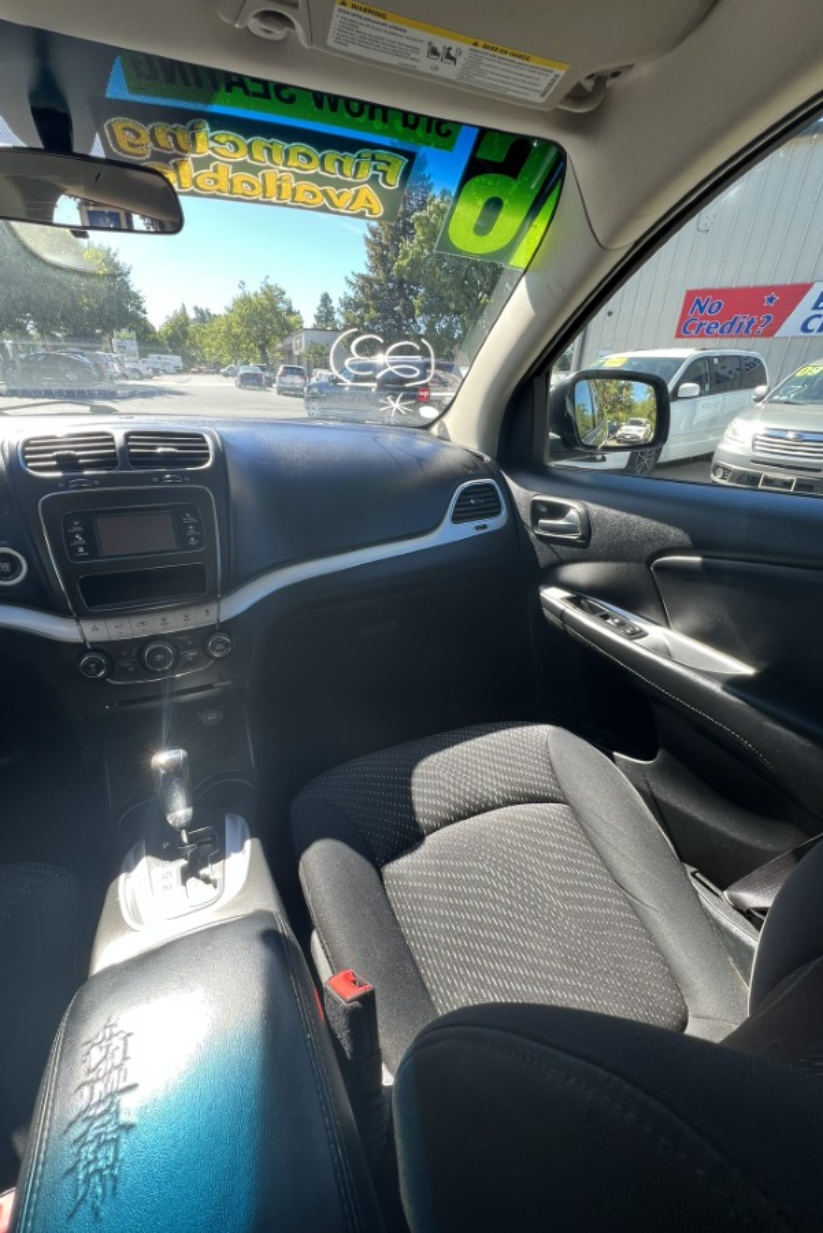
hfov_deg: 81.2
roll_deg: -4.3
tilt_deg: -25.9
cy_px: 630
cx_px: 412
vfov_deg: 104.2
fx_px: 480
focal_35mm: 14
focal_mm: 1.57
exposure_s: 1/108
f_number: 1.8
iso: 32
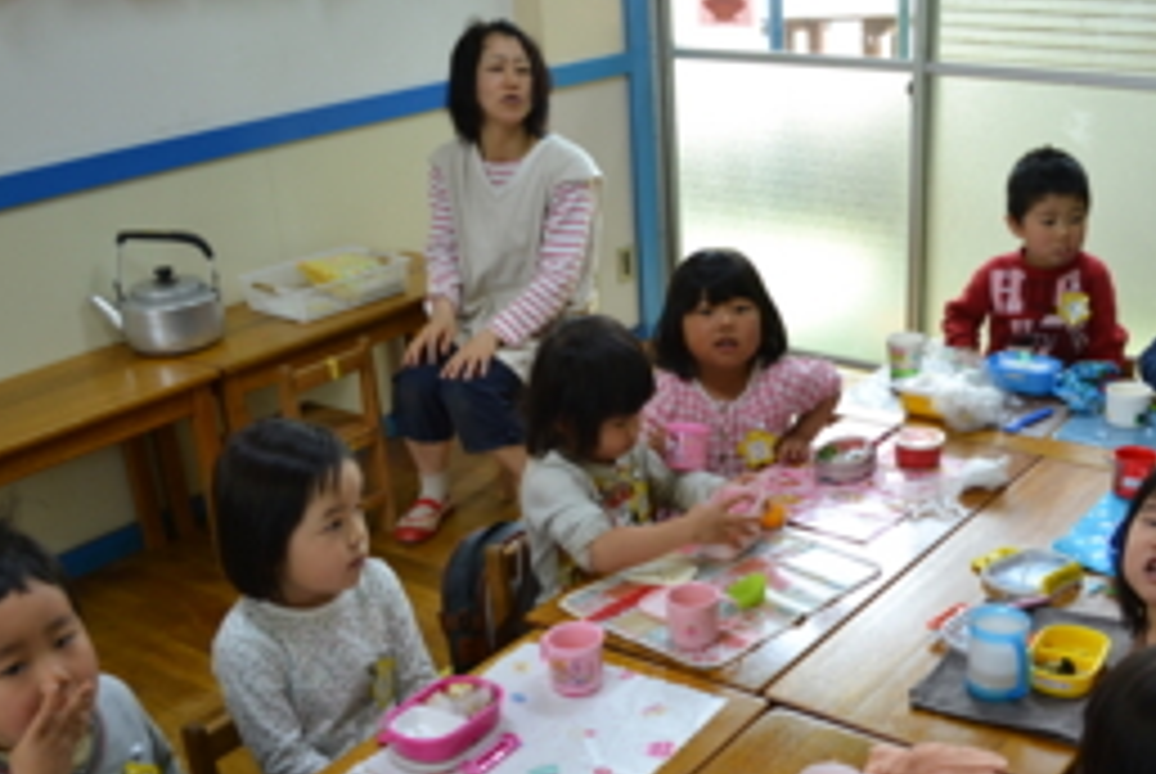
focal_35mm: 42
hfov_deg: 46.0
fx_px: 1350
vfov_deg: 31.5
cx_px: 720
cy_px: 569
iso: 400
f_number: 4
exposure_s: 1/60
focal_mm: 18
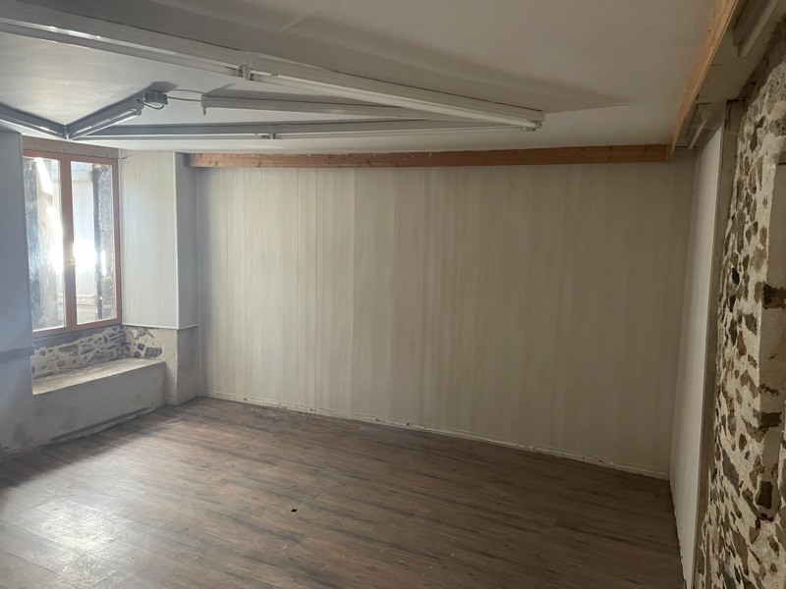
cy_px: 294
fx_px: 590
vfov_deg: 53.1
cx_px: 393
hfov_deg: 67.3
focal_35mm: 26
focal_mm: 4.2
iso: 500
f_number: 1.6
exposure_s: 1/60
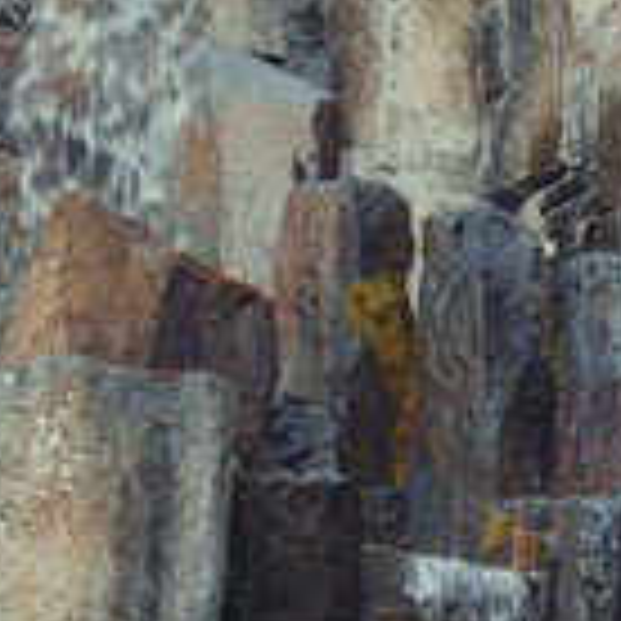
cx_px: 918
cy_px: 720
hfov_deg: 16.0
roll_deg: +0.5
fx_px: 2030
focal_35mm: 100
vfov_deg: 16.7
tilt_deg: +10.5
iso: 64
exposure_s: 1/122
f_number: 1.6
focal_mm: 5.96
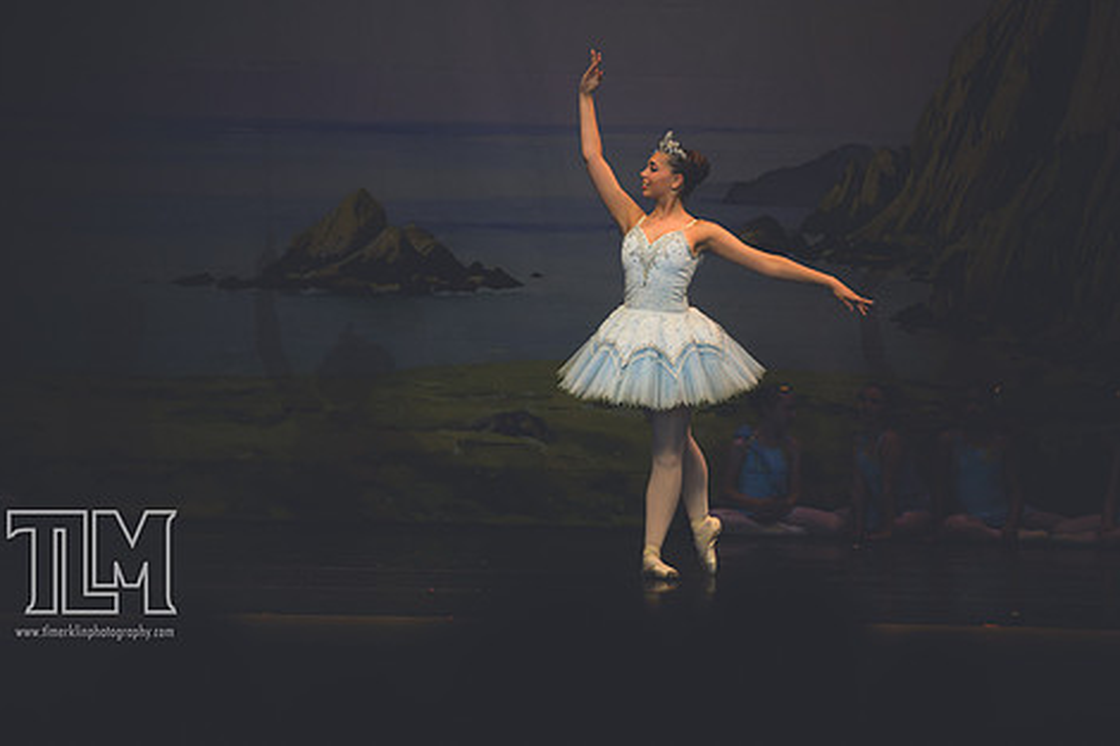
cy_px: 287
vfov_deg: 5.6
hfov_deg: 8.3
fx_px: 7681
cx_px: 610
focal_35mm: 247
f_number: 2.8
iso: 400
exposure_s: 1/500
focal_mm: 200
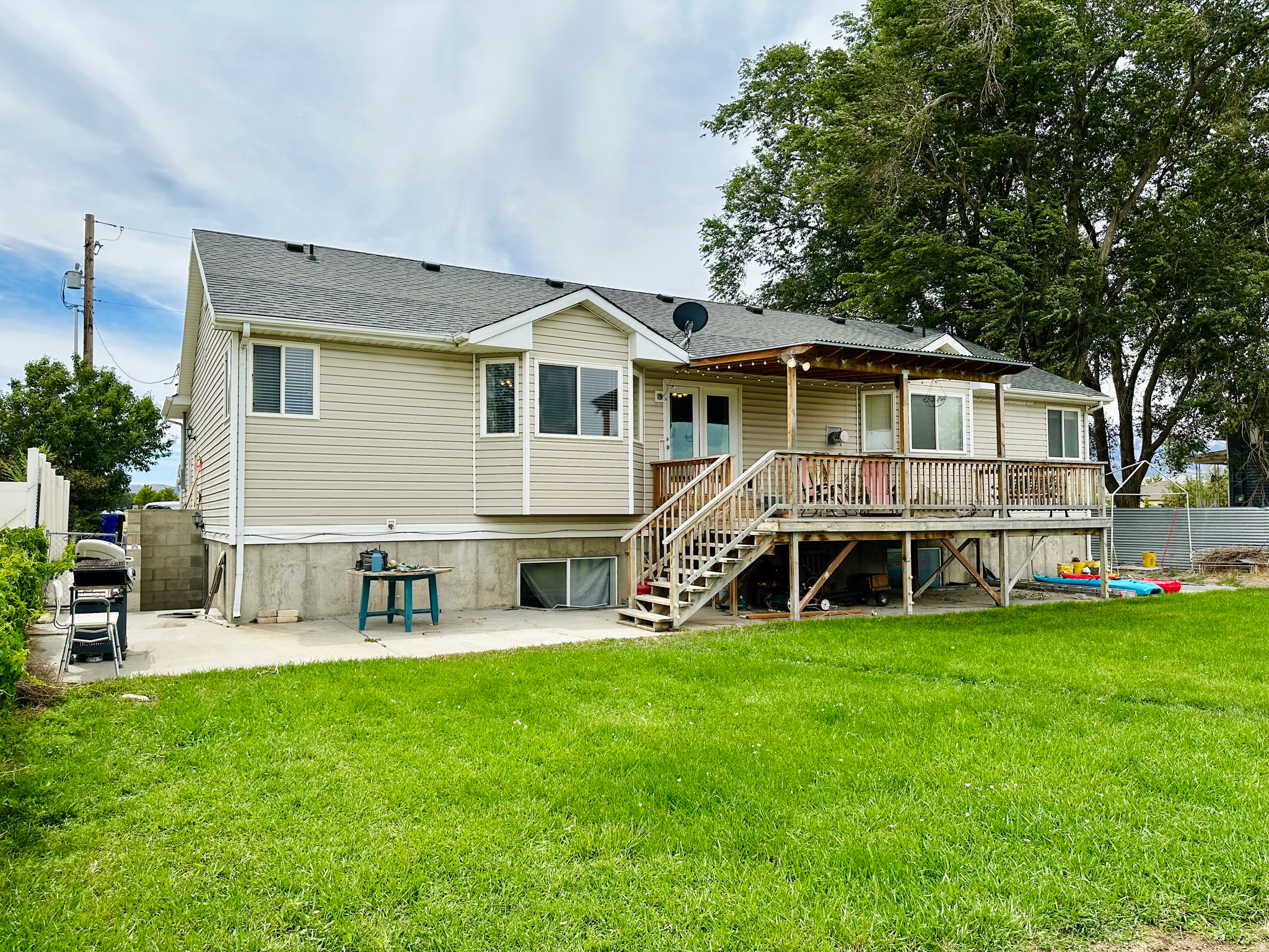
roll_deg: +0.3
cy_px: 476
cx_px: 634
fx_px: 880
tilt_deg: +5.3
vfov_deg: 56.8
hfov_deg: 71.6
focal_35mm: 24
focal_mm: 6.86
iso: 80
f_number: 1.78
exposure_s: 1/5525
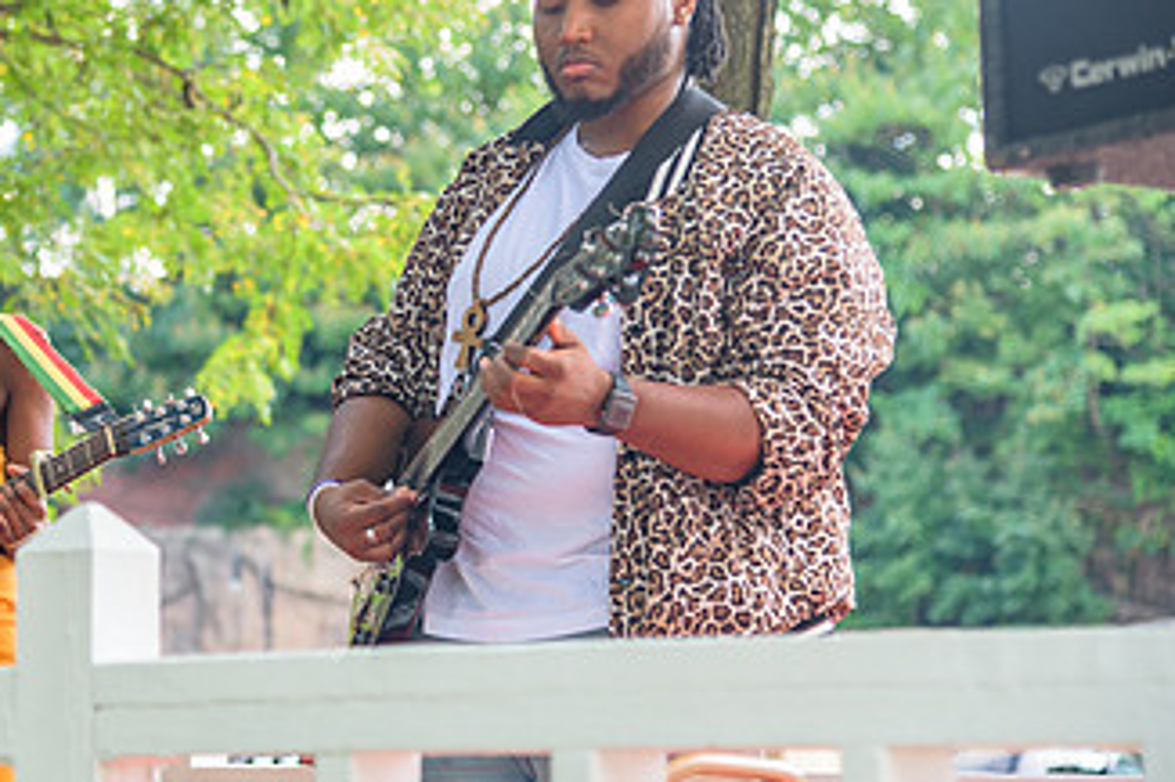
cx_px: 159
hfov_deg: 14.6
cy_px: 294
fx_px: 4534
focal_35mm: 139
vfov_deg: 9.9
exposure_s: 1/100
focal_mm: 78
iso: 280
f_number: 4
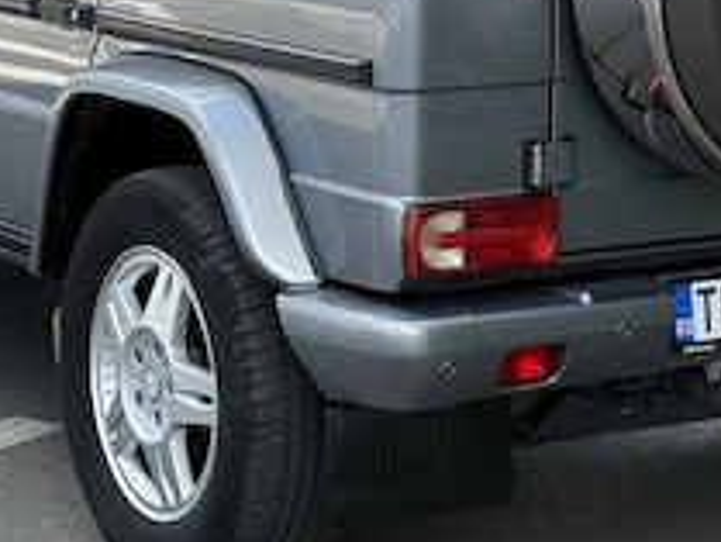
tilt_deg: -4.3
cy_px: -48
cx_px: 414
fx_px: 2876
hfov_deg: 14.3
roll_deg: -0.1
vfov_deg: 10.6
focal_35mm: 138
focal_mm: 6.76
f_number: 1.78
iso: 80
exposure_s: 1/1456
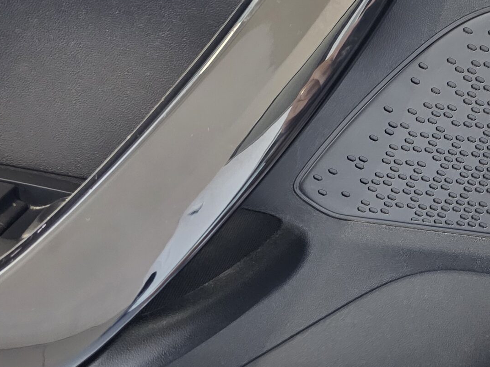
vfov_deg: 26.3
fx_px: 778
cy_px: 103
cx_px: 522
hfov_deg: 31.5
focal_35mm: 55
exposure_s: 1/24
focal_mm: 6.3
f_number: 1.7
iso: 1250
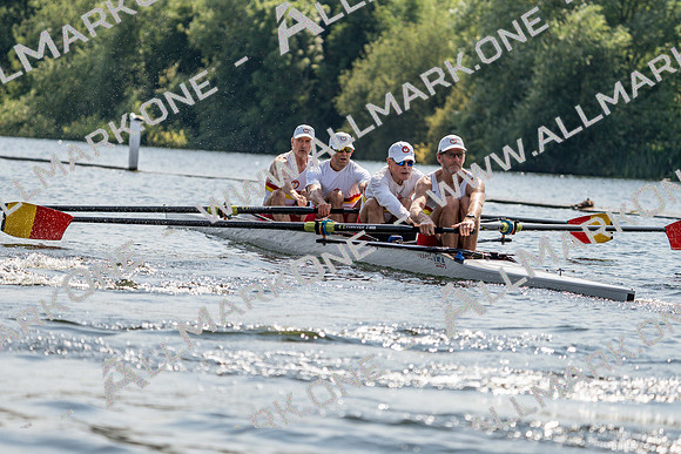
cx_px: 340
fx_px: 3784
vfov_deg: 6.9
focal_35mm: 200
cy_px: 227
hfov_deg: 10.3
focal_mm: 200
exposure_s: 1/1600
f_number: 5.6
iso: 160
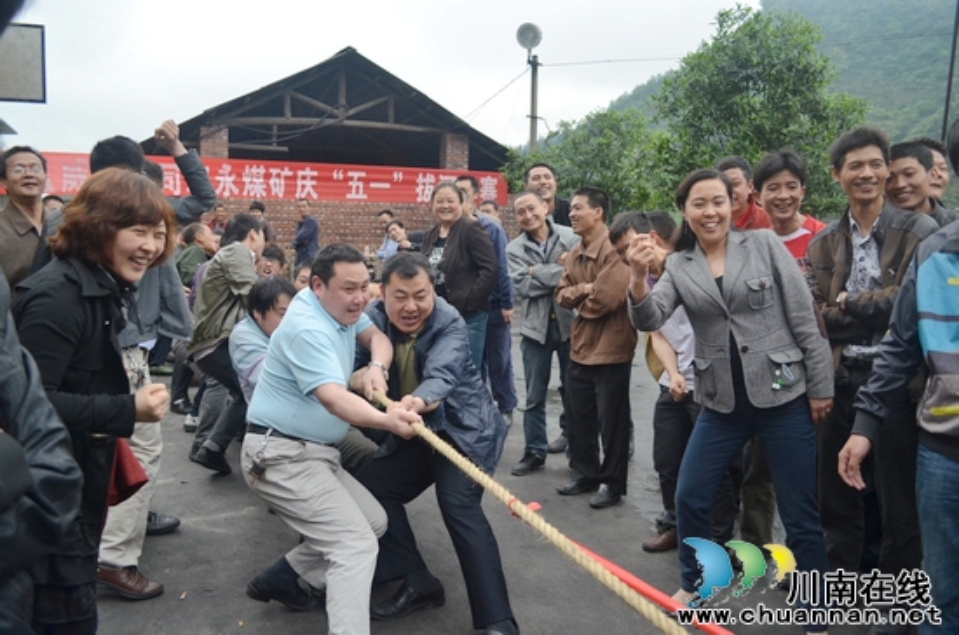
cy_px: 318
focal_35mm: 30
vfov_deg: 43.4
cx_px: 480
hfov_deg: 62.0
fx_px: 797
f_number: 4
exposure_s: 1/1000
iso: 800
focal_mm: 20
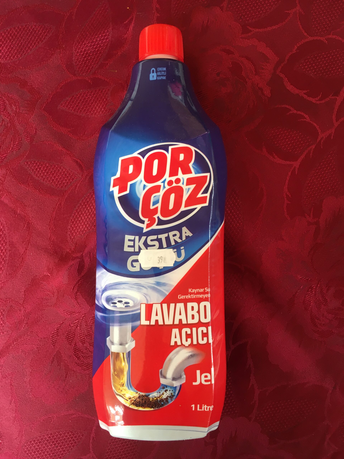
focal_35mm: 29
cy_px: 230
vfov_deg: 61.7
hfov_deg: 48.2
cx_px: 172
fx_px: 384
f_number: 2.2
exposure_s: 1/33
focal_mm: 4.15
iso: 80
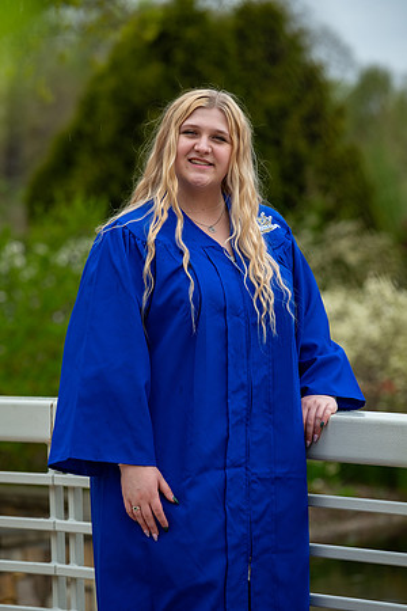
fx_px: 3561
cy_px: 306
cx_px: 204
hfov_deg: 6.5
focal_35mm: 210
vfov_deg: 9.8
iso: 250
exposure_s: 1/320
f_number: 4.5
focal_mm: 140
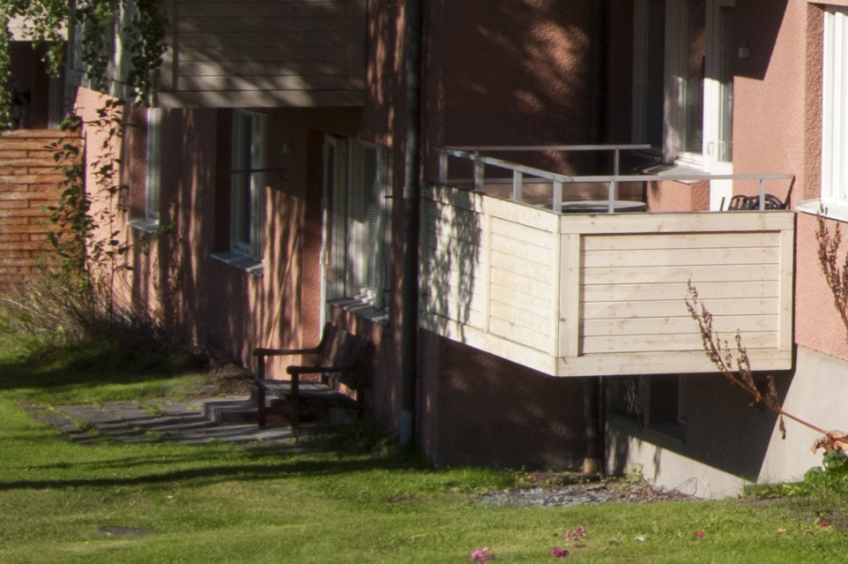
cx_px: 1688
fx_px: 5035
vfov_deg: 6.3
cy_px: -293
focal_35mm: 214
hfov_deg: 9.1
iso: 200
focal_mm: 32
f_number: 11
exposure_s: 1/320
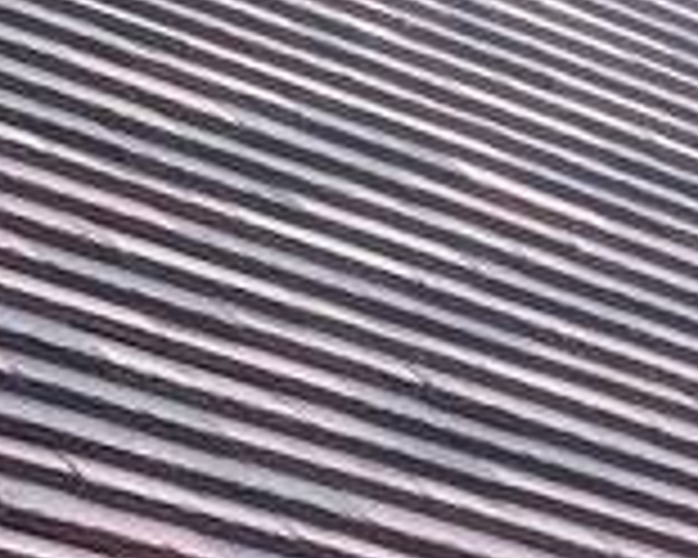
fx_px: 4070
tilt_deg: +2.7
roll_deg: -2.7
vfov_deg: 6.8
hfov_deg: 7.8
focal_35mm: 197
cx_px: 2436
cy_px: 1840
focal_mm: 5.1
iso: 50
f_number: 1.6
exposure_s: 1/537
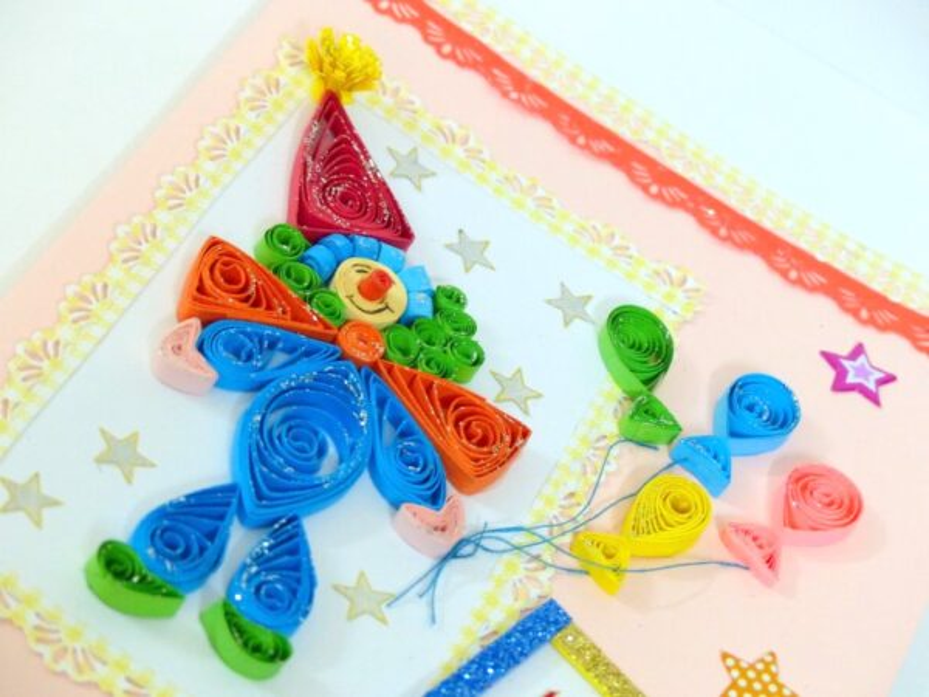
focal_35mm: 91
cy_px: 348
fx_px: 2442
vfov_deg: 16.2
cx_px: 464
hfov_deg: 21.5
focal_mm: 16.4
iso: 400
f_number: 2.8
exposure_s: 1/25
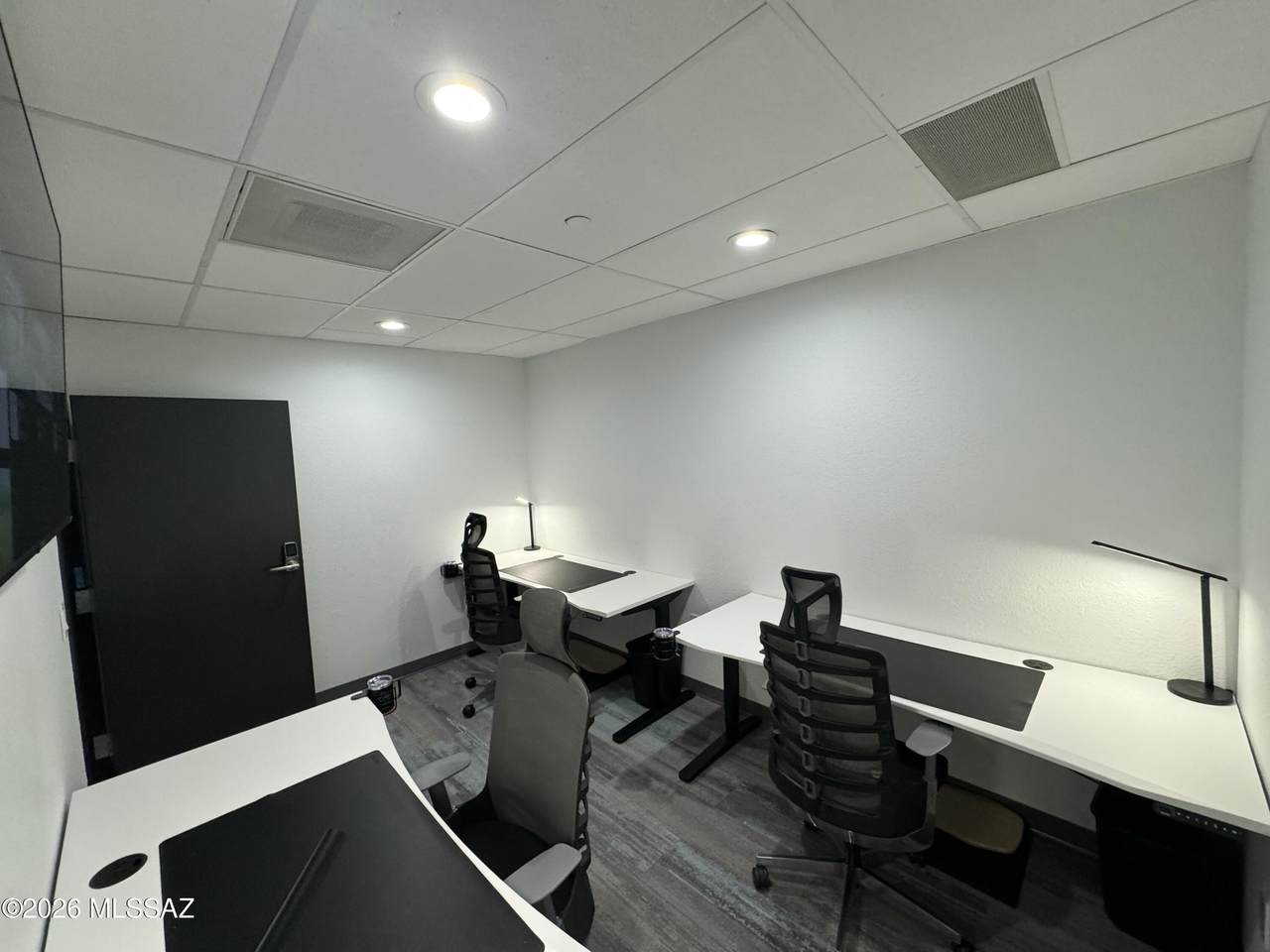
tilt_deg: -4.6
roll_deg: +2.2
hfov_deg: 102.1
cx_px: 635
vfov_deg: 85.7
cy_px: 476
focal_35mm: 14
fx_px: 514
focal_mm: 2.22
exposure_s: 1/120
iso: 250
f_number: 2.2
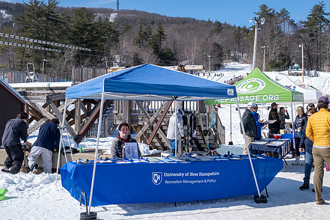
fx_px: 422
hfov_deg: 42.4
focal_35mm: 46
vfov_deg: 29.2
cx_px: 210
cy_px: 108
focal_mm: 23
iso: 320
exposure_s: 1/1000
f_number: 5.6
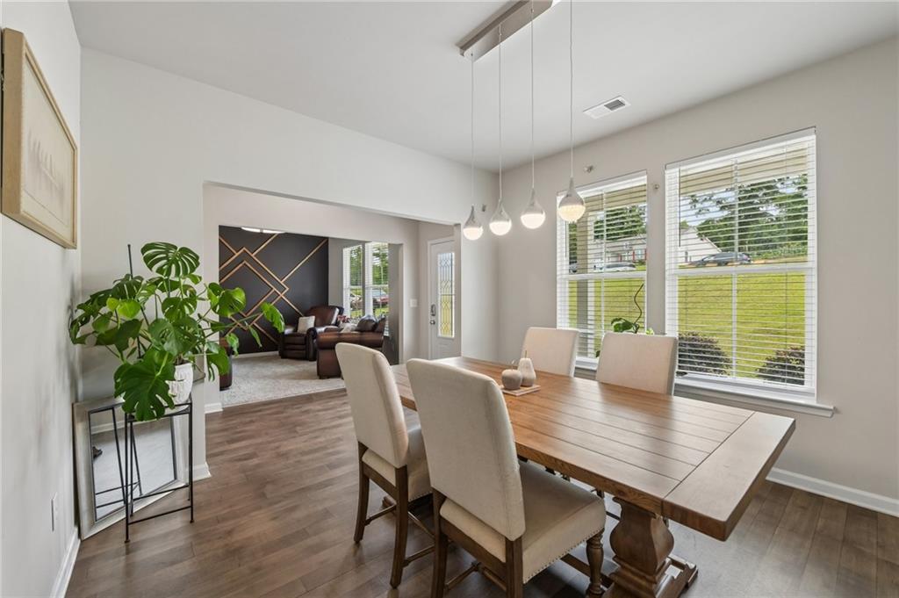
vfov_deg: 81.1
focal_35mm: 14
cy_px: 299
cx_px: 450
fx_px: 349
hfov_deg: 104.3
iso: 400
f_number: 8
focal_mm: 14
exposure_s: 1/125
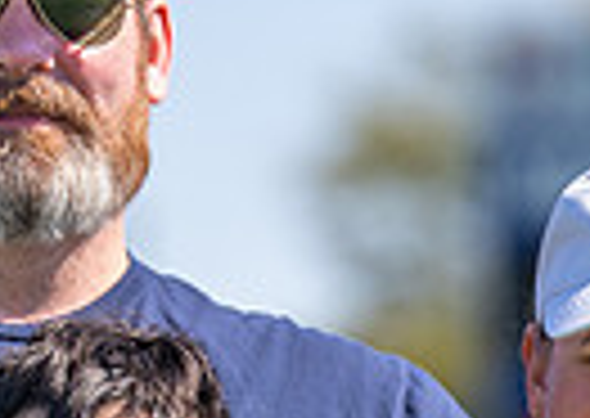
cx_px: 301
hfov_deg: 2.7
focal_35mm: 757
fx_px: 12659
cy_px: 662
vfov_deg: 1.9
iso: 100
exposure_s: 1/1000
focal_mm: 144
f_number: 2.8
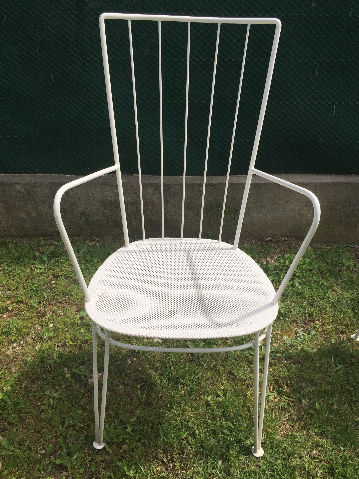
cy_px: 240
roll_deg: +0.9
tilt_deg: -29.5
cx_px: 180
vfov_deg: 61.7
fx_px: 401
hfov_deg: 48.2
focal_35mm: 29
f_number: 2.2
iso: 32
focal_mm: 4.15
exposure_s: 1/2475
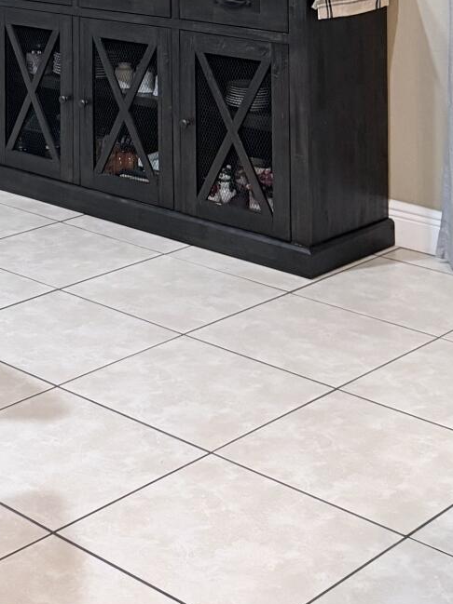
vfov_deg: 24.3
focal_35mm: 74
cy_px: -90
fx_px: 1292
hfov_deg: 19.4
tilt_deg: -3.8
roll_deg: +0.8
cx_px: 13
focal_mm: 6.76
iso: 500
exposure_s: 1/60
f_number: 1.78
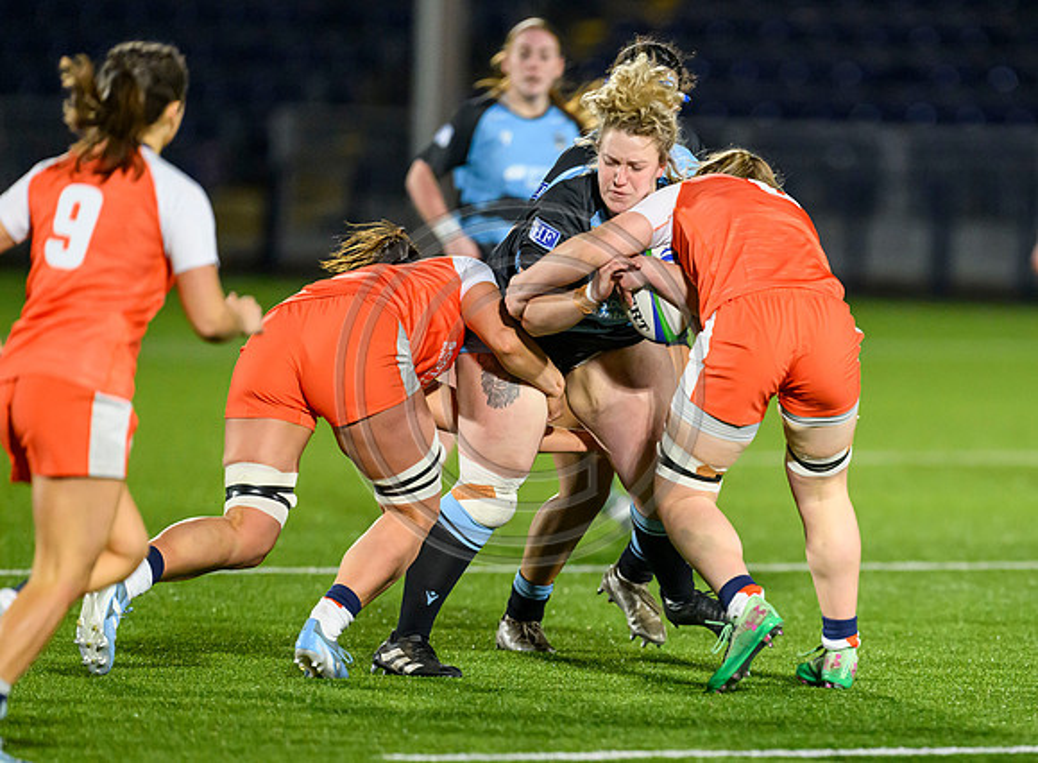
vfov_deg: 2.3
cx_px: 816
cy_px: 547
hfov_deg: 3.2
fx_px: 18636
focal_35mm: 626
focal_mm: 400
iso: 5000
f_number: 2.8
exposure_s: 1/1000
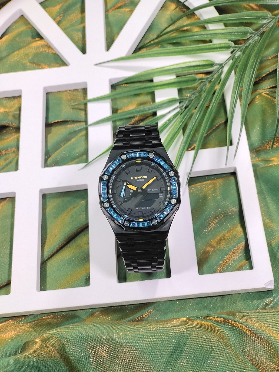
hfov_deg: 29.1
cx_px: 140
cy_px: 186
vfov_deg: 38.2
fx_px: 537
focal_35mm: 50
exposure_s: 1/100
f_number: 2.08
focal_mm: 7.55
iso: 75
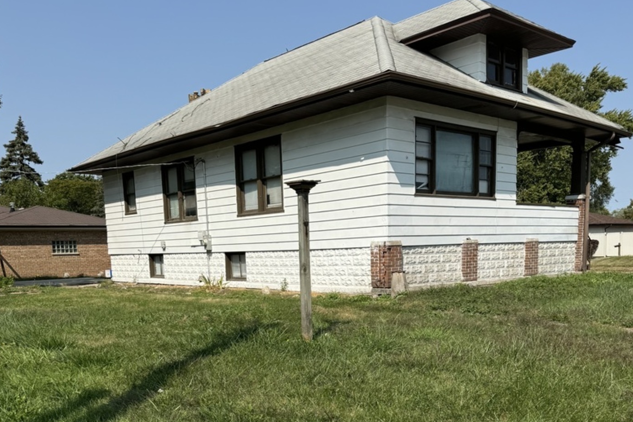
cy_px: 209
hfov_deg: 69.4
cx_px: 320
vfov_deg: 49.5
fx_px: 457
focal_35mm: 26
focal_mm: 6.76
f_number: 1.78
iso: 80
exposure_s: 1/5348
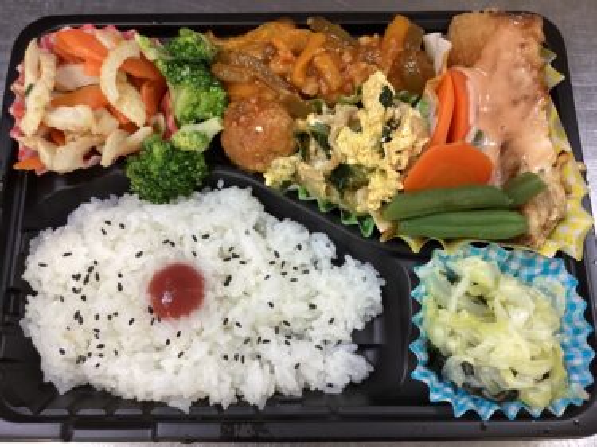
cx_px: 298
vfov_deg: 45.4
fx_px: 534
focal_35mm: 31
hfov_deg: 58.4
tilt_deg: -74.0
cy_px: 224
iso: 125
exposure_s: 1/50
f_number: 2.4
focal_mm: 3.3
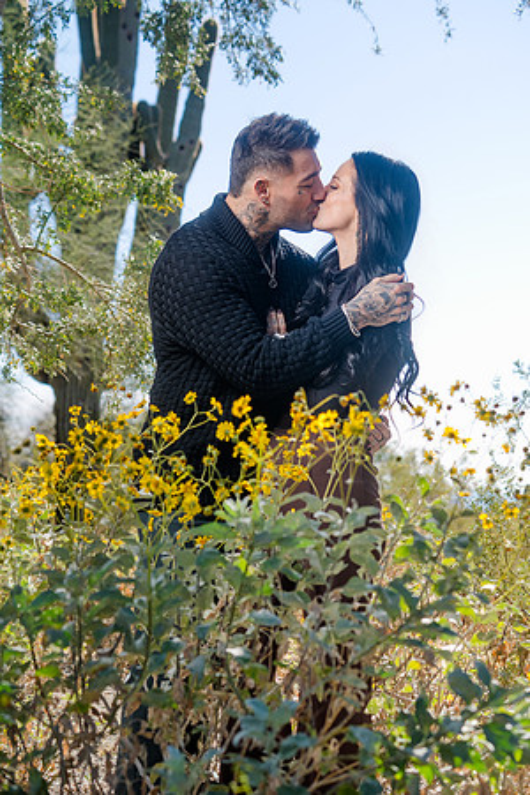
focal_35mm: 70
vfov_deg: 28.8
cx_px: 265
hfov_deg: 19.5
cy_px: 398
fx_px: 1546
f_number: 5.6
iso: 100
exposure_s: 1/250
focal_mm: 70
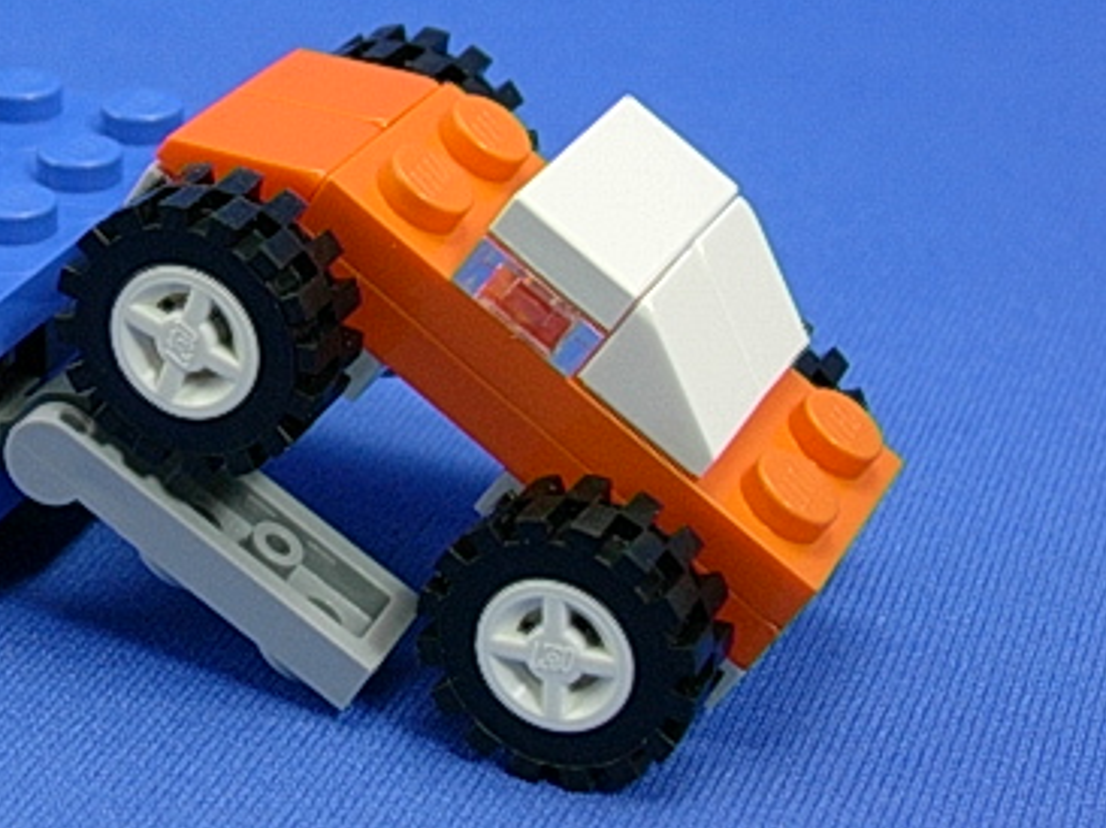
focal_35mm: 105
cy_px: 266
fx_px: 3353
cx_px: 254
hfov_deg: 18.6
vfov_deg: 14.1
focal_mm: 9
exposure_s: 1/16.4
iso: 70
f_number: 3.4
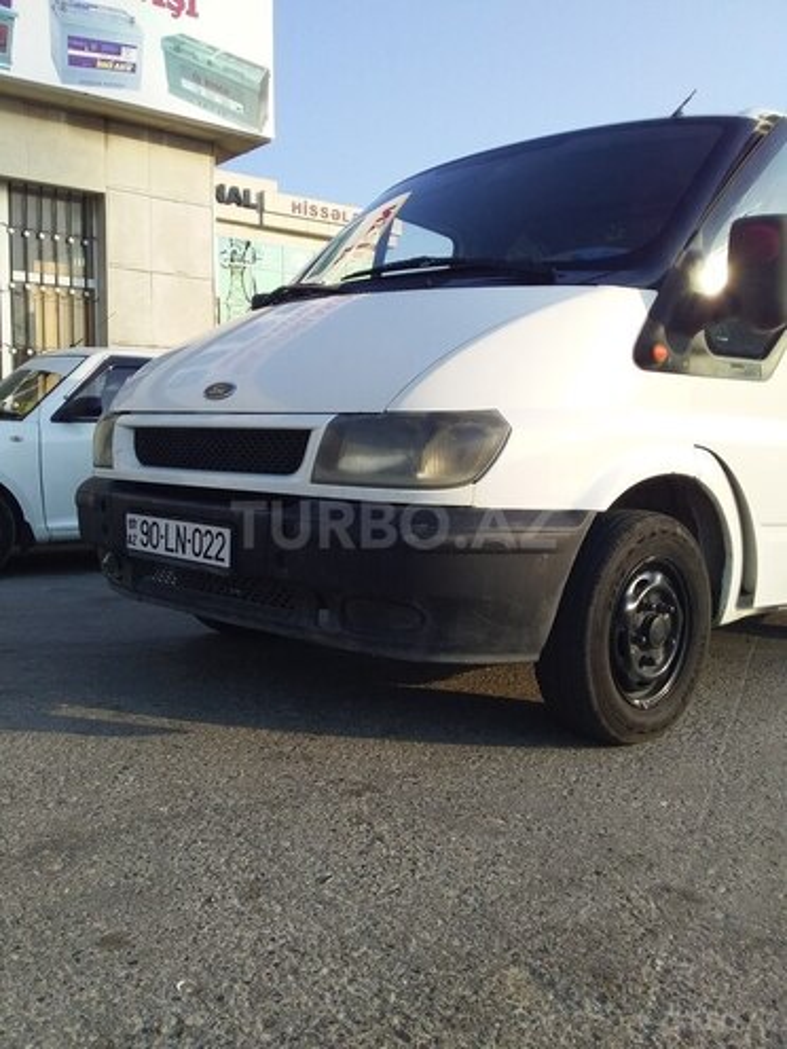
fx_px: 940
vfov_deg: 58.4
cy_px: 524
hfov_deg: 45.4
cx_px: 394
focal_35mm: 31
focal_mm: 3.3
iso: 40
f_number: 2.2
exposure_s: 1/653
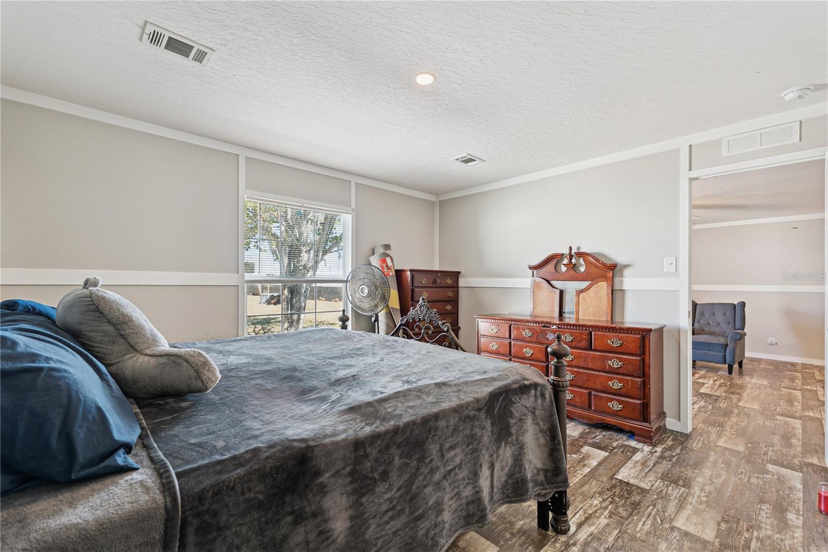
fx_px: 345
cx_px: 414
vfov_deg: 77.3
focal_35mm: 15
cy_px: 276
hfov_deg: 100.4
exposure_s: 1/20
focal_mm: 10
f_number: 2.8
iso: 100
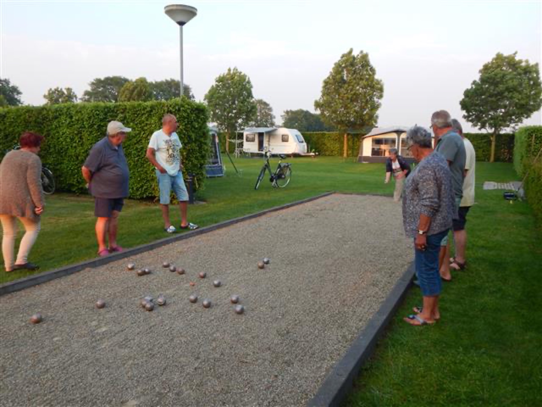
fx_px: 438
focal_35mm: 28
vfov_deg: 49.7
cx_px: 271
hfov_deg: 63.4
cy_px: 204
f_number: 3.2
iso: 125
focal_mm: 5.1
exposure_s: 1/200
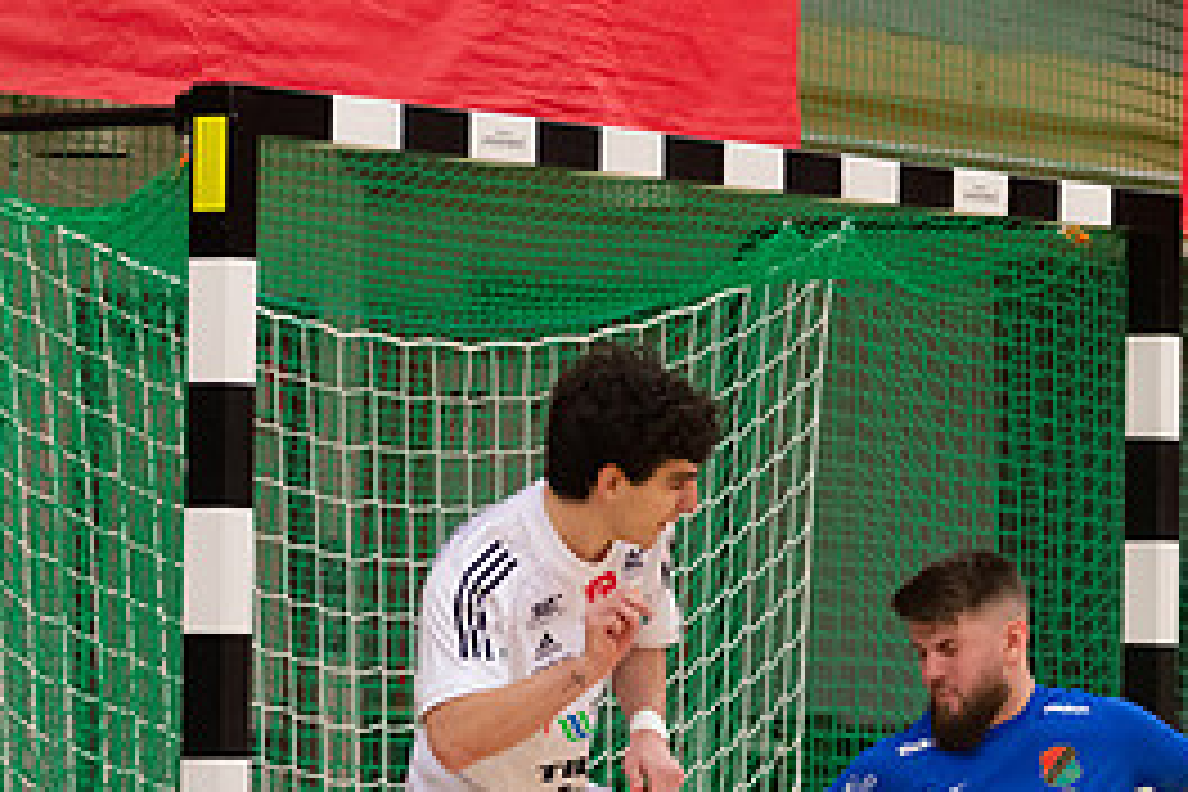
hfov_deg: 9.3
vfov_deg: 6.2
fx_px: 7259
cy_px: 862
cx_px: 1152
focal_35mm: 220
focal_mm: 100
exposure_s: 1/640
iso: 4000
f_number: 4.5
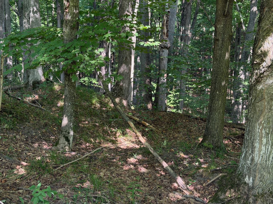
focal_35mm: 48
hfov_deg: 39.7
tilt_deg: -11.6
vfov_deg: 30.3
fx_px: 379
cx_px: 136
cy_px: 102
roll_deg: +0.3
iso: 160
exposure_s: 1/149
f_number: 1.78
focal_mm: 6.76
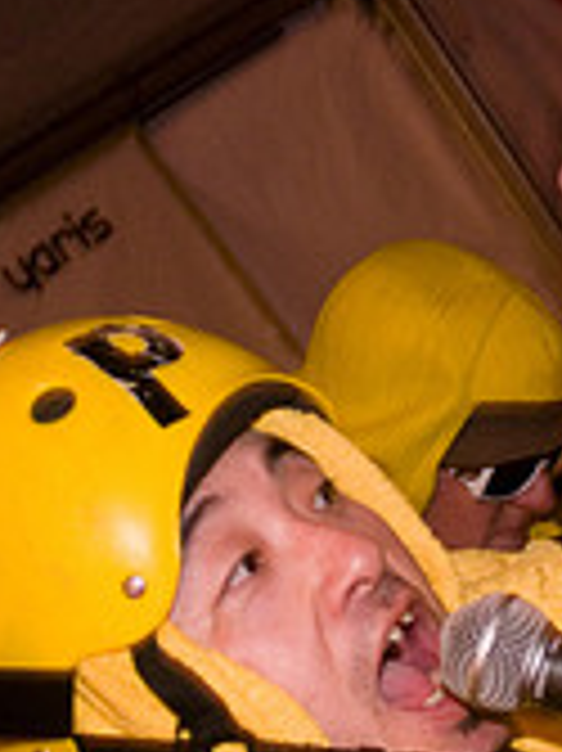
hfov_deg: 14.7
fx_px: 2167
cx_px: 396
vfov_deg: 19.5
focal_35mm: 100
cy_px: 543
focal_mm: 20
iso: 800
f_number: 2.8
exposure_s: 1/30
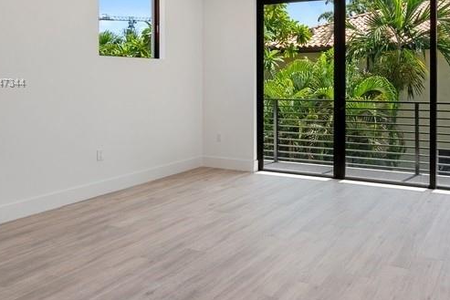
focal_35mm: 31
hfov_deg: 56.3
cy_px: 83
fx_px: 388
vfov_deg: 41.4
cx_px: 354
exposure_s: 1/50
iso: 200
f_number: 8
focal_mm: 17
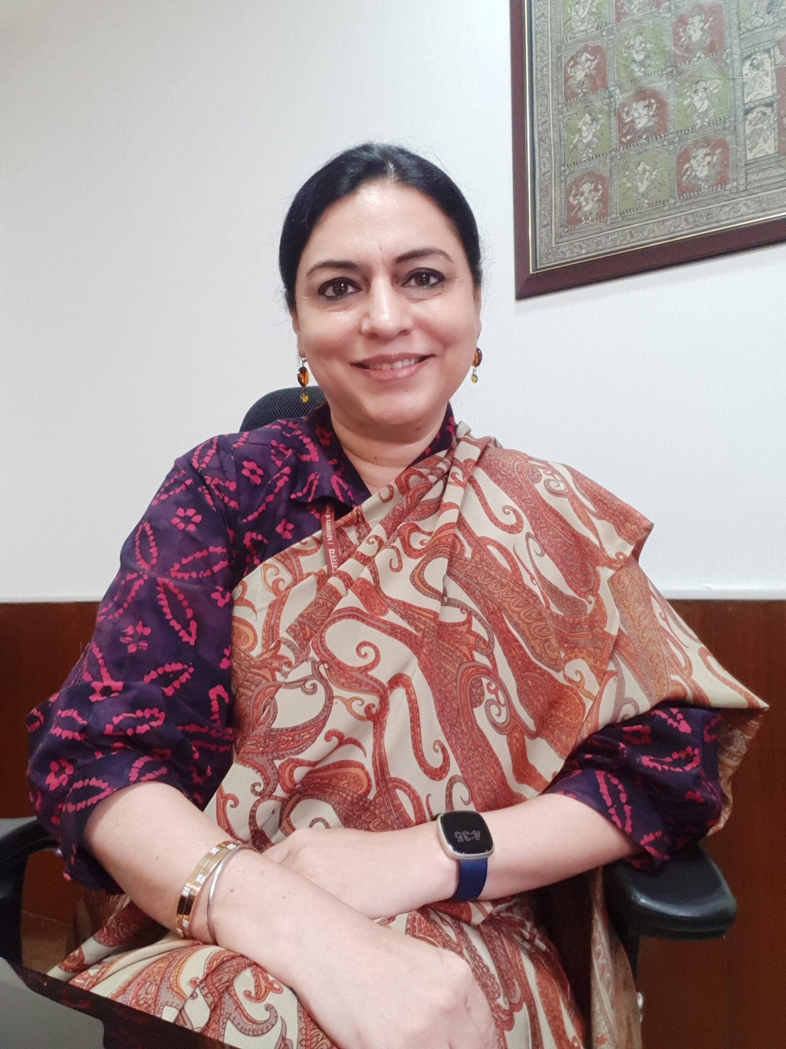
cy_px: 524
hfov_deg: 45.4
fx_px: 939
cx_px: 393
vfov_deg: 58.4
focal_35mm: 31
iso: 200
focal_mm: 2.92
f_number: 1.7
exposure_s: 1/50
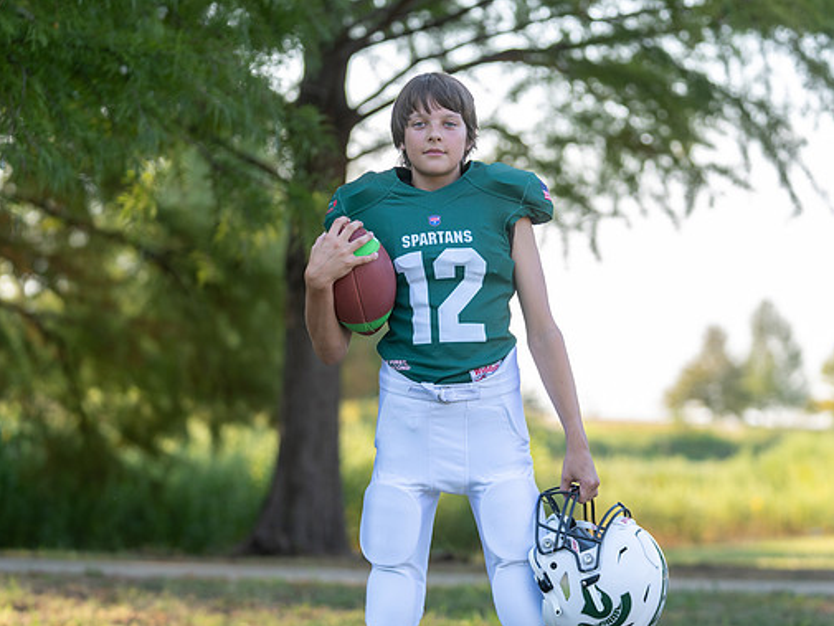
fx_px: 2916
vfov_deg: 12.3
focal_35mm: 121
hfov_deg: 16.3
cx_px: 469
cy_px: 312
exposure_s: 1/320
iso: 125
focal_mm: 95
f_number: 2.8
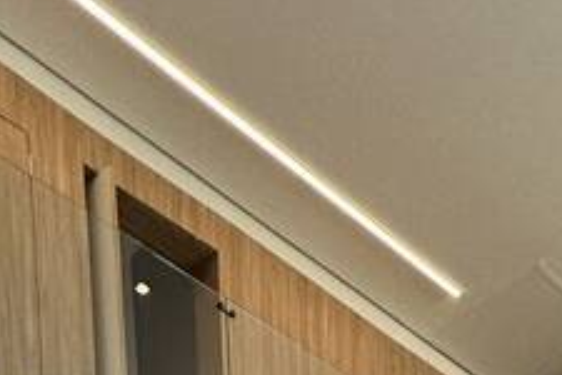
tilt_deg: -6.8
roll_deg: +1.5
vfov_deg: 10.4
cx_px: 365
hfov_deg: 28.7
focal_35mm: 70
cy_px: 1228
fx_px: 1093
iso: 125
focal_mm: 2.22
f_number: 2.2
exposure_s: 1/120
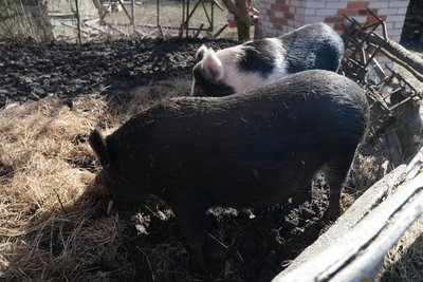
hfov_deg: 61.9
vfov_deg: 43.6
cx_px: 212
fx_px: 353
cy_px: 141
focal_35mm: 30
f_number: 5
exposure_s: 1/100
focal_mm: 30
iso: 2000
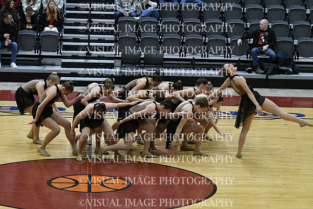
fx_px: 1174
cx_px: 156
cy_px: 104
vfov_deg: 10.2
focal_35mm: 135
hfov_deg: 15.2
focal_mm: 90
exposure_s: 1/500
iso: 5000
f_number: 4
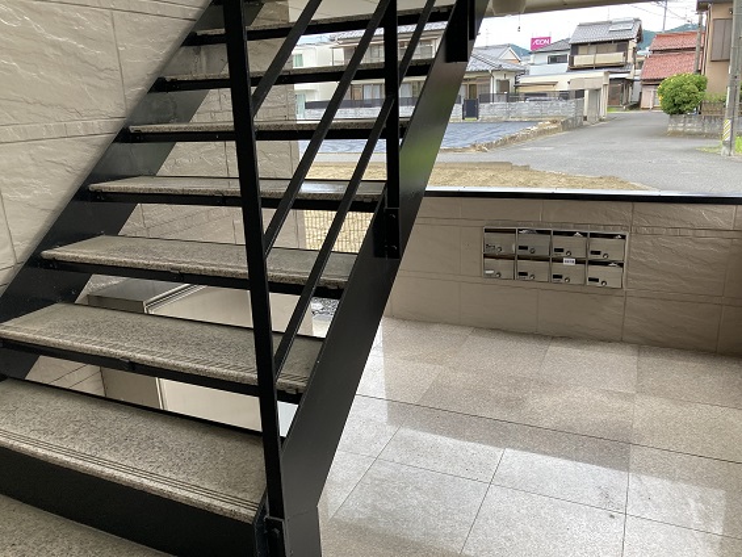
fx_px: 600
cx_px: 371
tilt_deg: -17.1
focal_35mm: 28
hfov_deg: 63.4
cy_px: 278
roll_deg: +2.5
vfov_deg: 49.8
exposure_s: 1/121
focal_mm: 3.99
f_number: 1.8
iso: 64
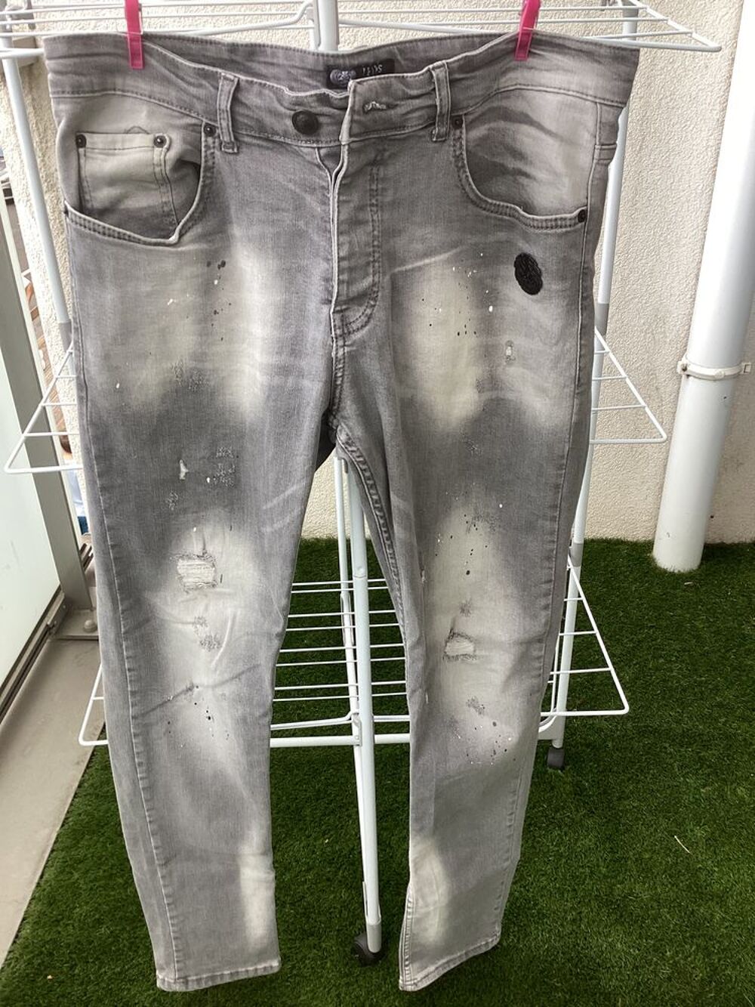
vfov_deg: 58.3
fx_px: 901
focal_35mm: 31
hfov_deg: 45.4
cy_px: 504
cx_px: 378
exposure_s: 1/120
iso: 80
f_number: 2.4
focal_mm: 3.3
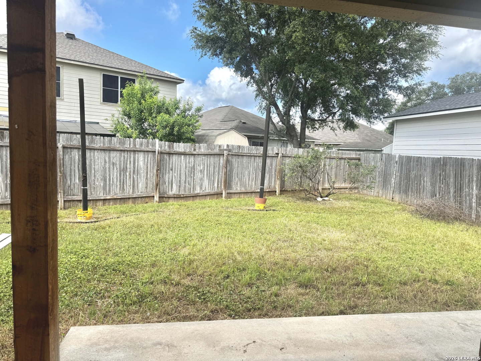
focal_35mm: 24
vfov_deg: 56.8
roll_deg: -3.3
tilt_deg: -6.3
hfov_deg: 71.6
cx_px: 240
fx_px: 333
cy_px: 180
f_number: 1.78
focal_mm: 6.76
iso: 80
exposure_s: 1/1980
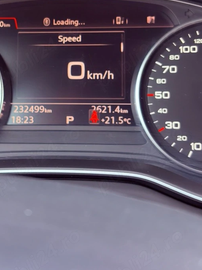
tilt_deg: -15.2
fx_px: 444
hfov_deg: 25.5
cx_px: 63
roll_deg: +1.3
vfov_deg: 33.2
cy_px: 72
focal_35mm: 57
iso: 100
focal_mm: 5.96
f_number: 1.6
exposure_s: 1/34
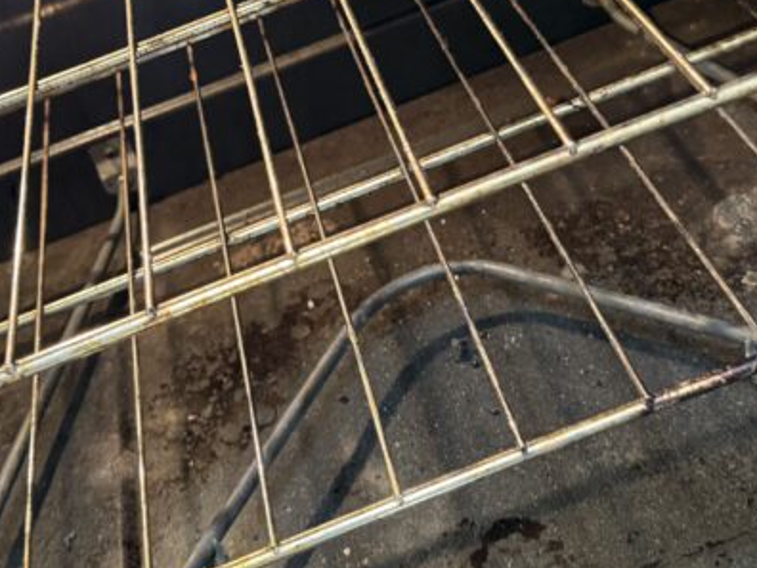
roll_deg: +21.3
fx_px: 1356
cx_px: 354
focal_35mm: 62
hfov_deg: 31.2
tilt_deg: -28.2
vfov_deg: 23.2
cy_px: 96
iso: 800
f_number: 1.78
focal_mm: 6.76
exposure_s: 1/40
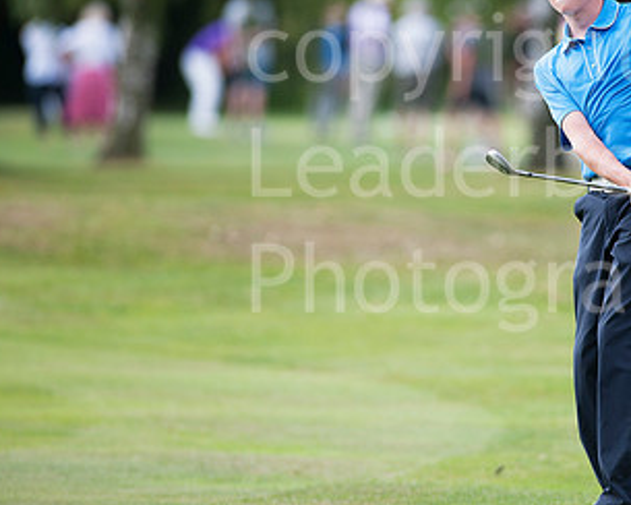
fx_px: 9991
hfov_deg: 3.6
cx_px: 519
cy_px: 182
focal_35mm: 535
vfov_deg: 2.9
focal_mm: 300
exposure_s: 1/1000
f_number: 4
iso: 400
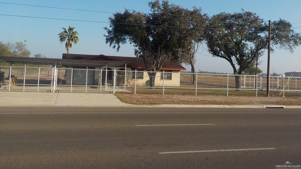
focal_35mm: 33
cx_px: 151
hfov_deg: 59.5
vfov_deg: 35.3
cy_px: 59
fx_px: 263
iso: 125
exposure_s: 1/1000
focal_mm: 4.1
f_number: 3.3
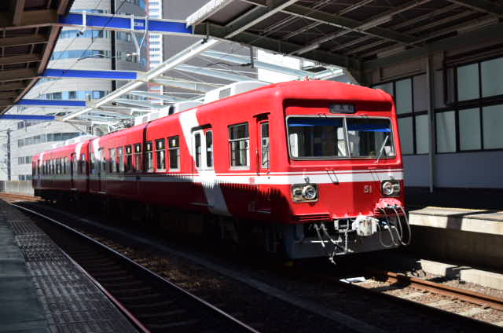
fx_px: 586
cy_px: 166
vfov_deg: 31.8
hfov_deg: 46.5
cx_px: 252
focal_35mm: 42
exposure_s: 1/500
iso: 100
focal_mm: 28
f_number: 5
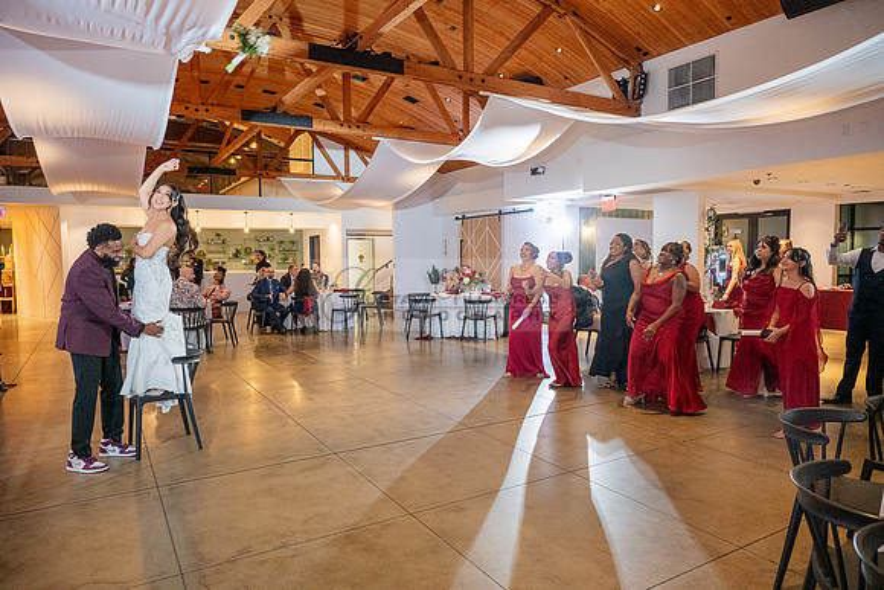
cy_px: 295
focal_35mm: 24
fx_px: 589
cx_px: 442
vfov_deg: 53.2
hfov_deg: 73.7
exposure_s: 1/200
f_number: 4
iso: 3200
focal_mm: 24
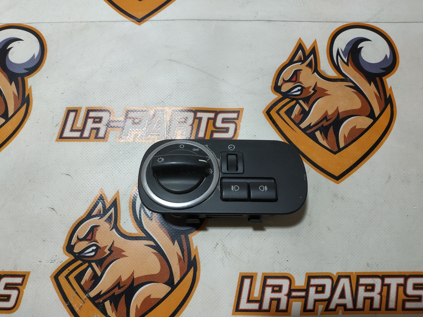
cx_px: 212
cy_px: 158
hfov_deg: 71.6
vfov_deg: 56.8
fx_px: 293
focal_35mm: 24
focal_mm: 3.94
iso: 125
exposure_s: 1/100
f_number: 1.9
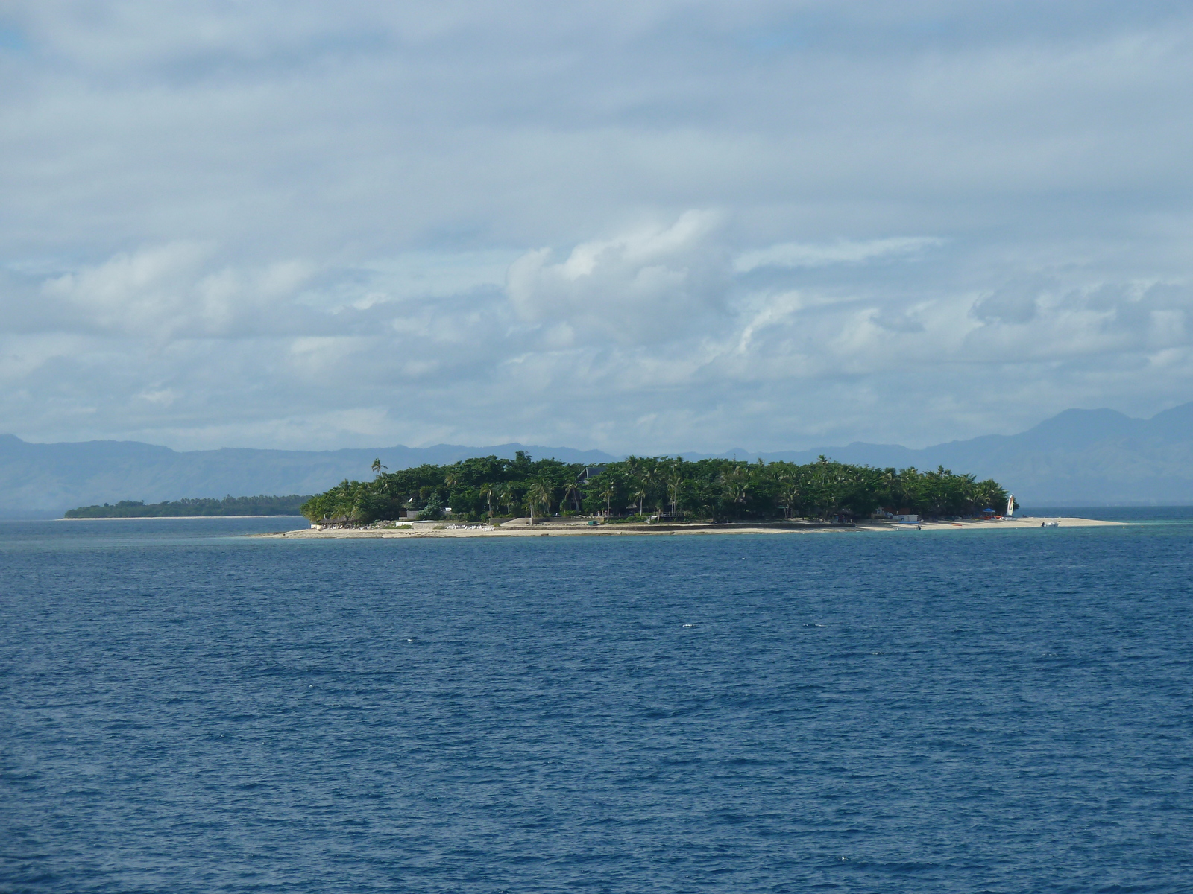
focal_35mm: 158
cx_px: 596
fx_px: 5445
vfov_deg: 9.4
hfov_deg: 12.5
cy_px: 447
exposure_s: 1/640
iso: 80
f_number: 5.6
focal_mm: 25.9
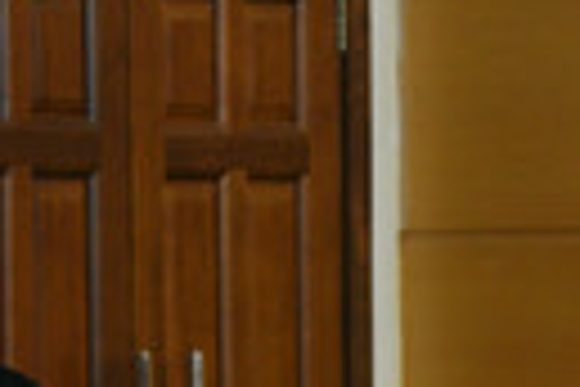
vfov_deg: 2.5
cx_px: -67
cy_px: 518
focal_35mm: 558
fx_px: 8989
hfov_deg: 3.7
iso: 800
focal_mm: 120
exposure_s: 1/50
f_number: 5
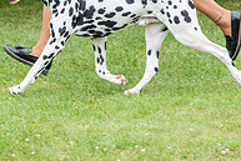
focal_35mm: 370
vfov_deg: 3.7
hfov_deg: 5.6
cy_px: -71
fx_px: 2479
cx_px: 4
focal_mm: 123
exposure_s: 1/400
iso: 400
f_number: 4.5
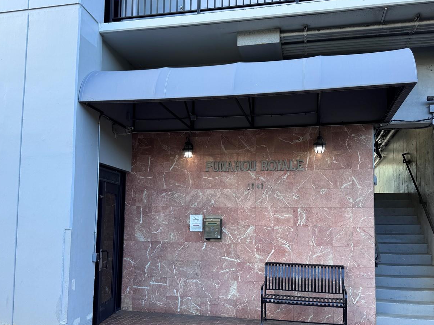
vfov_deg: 43.9
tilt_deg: +3.6
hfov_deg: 56.8
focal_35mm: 32
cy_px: 194
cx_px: 221
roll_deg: -0.9
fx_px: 401
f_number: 1.78
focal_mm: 6.76
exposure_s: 1/364
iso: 80
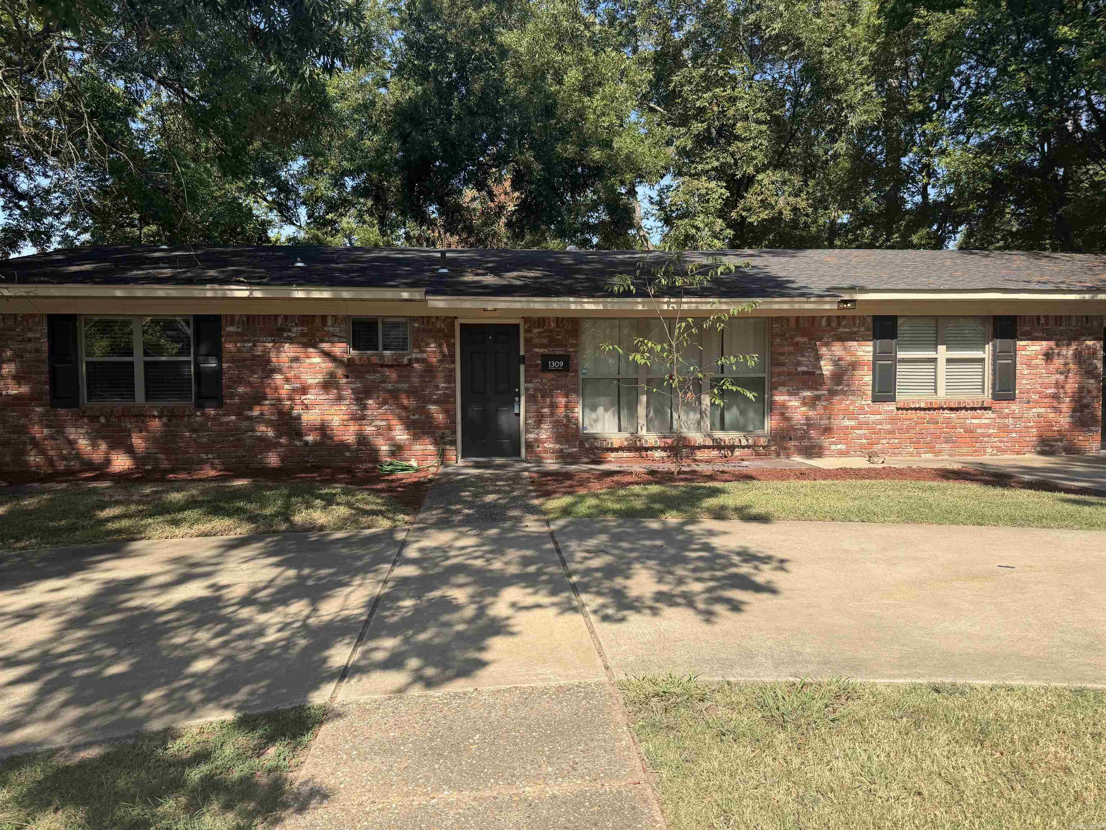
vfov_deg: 56.8
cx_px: 553
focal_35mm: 24
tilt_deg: -2.6
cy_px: 415
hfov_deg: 71.6
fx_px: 767
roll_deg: +0.7
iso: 80
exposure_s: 1/2445
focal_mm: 6.76
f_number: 1.78
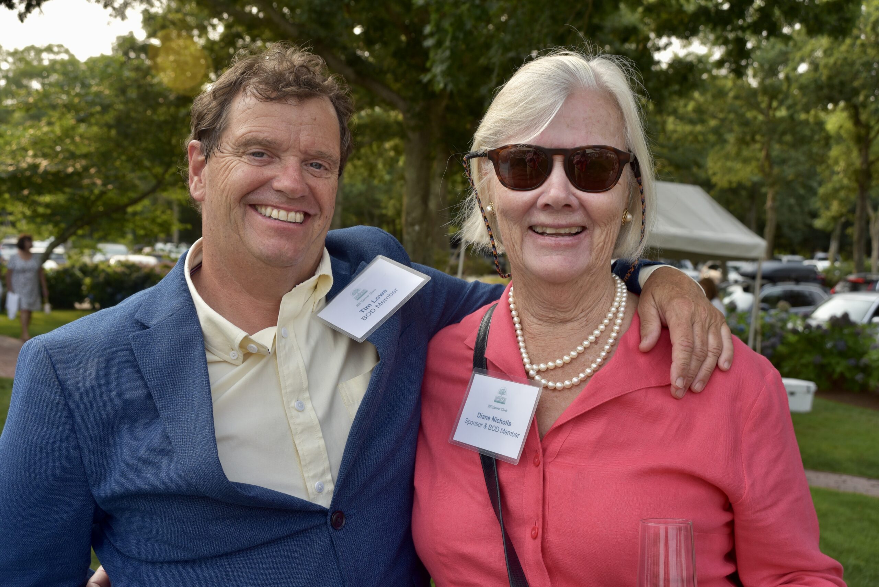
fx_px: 1075
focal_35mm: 44
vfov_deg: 30.5
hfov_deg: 44.5
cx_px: 440
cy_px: 294
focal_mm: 44
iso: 360
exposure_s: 1/250
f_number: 8
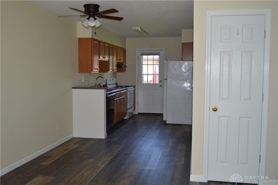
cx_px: 139
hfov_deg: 53.2
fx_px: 278
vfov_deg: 36.8
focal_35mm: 36
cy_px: 92
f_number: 4
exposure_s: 1/80
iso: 400
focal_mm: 24
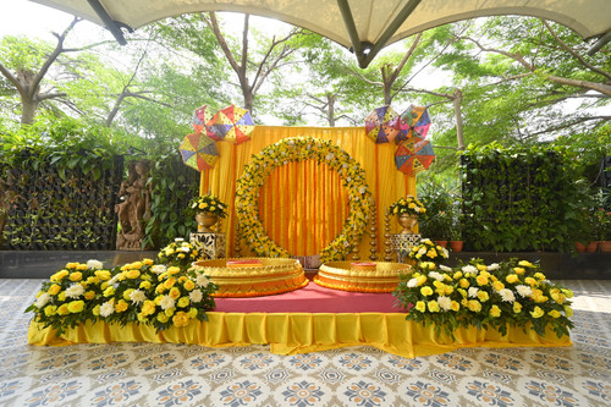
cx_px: 306
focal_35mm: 14
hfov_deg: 104.3
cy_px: 204
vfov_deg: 81.2
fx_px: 238
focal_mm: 14
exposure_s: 1/125
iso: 400
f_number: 8
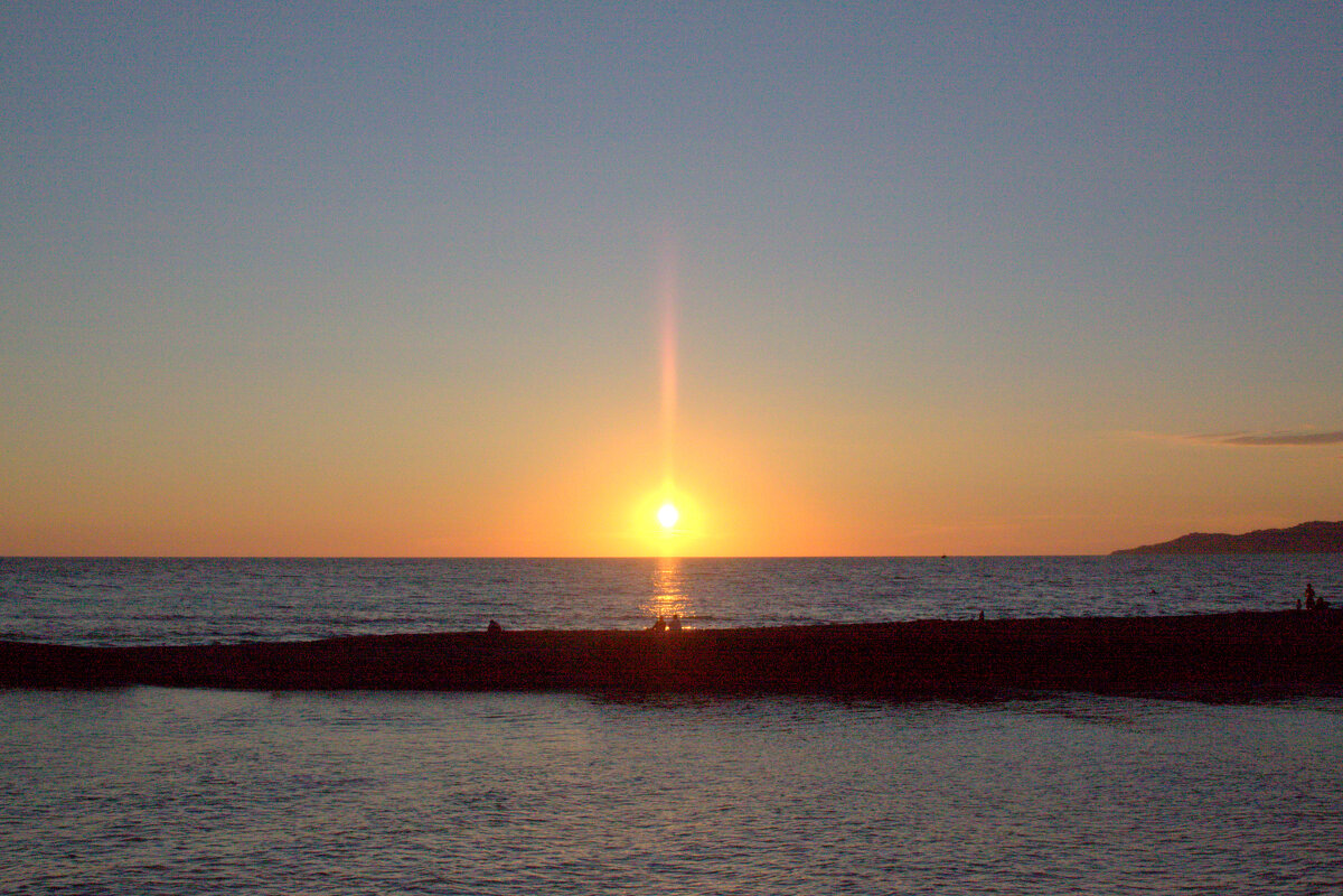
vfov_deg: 35.1
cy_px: 448
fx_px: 1418
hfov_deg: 50.7
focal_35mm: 38
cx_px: 672
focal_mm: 24
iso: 500
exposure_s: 1/8000
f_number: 7.1
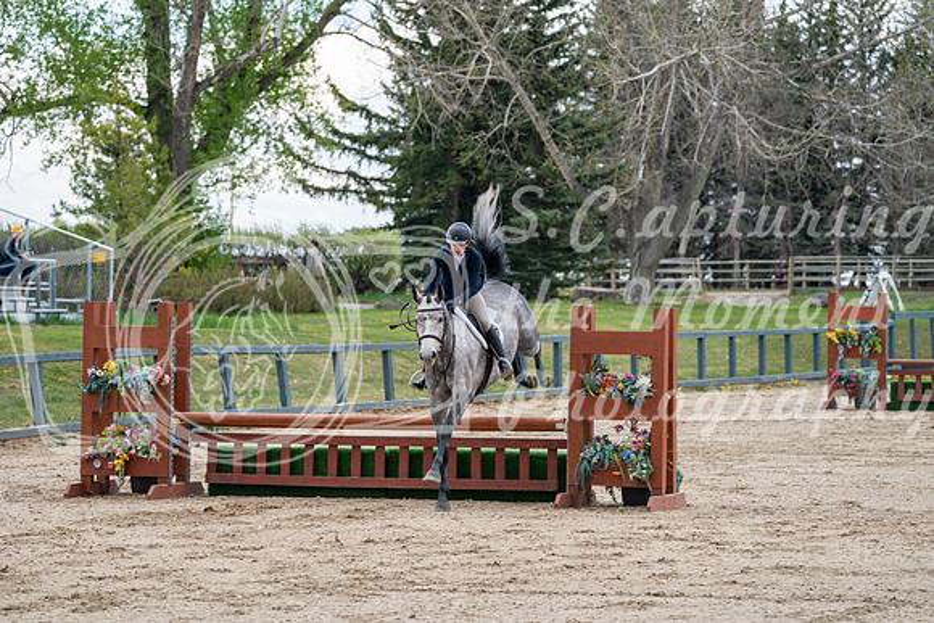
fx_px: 4204
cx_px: 467
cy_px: 312
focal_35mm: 162
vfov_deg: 8.5
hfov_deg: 12.7
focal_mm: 162
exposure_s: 1/200
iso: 125
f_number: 5
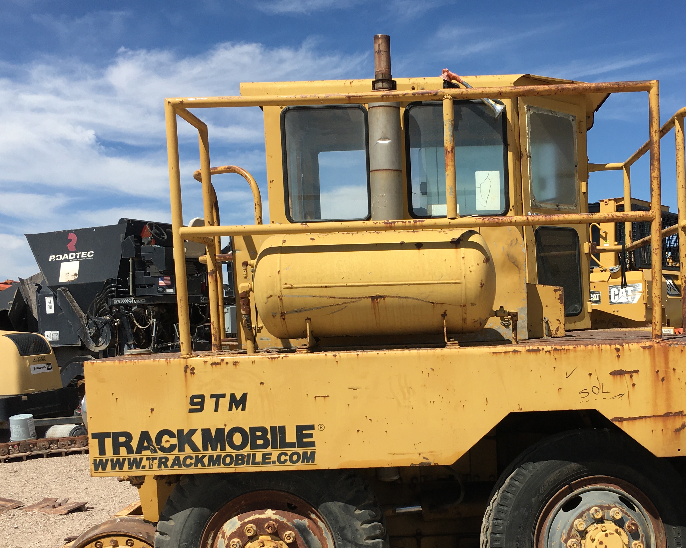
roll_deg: +1.9
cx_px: 437
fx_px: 873
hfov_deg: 42.5
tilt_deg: -3.0
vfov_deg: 34.6
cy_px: 363
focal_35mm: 43
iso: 25
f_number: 2.2
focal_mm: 4.15
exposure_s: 1/1832
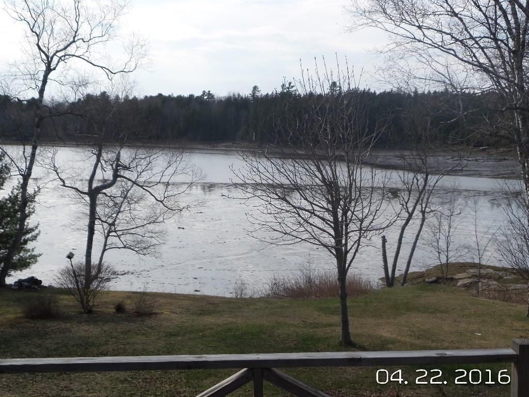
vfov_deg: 28.6
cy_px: 198
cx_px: 264
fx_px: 779
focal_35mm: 51
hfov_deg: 37.5
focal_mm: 9.2
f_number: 3.8
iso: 100
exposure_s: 1/1250
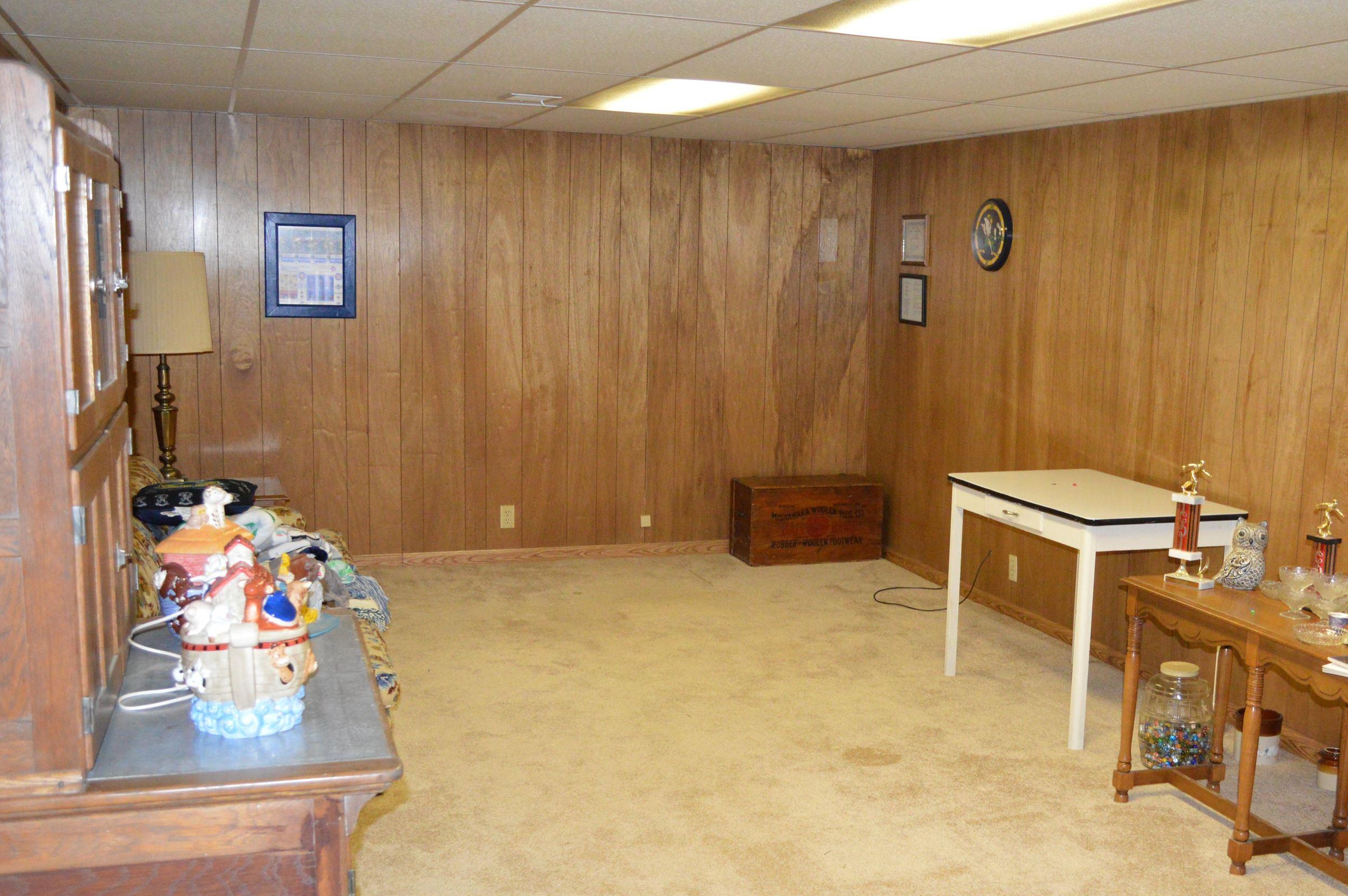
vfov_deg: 32.5
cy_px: 514
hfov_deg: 47.1
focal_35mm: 41
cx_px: 817
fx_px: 1534
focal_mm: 22
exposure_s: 1/60
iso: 2500
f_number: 3.8
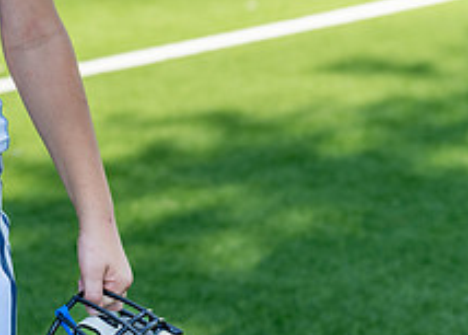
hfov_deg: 12.7
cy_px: -126
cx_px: -124
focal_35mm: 154
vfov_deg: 9.2
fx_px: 2048
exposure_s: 1/640
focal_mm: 50
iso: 100
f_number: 2.8
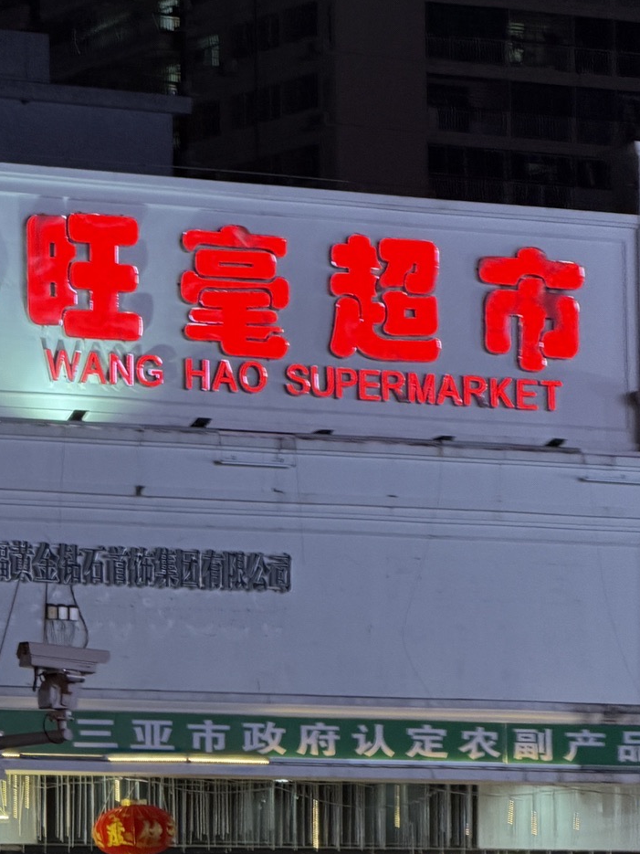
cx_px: 194
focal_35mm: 214
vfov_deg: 9.2
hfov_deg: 6.9
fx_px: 5277
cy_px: 436
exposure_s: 1/50
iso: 250
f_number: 2.8
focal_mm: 16.89
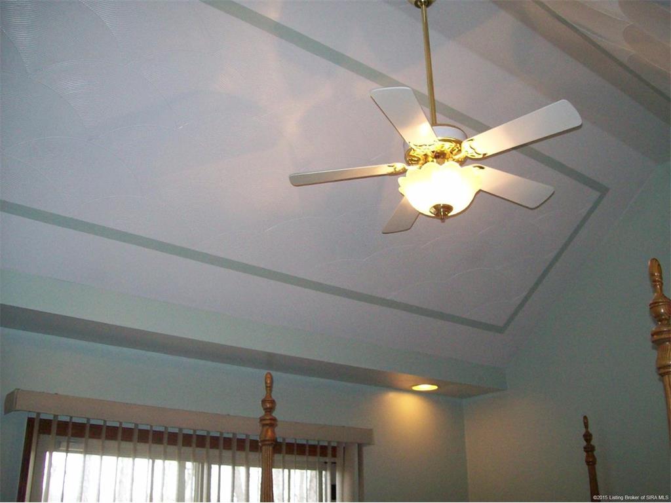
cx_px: 336
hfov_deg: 51.4
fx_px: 698
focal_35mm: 36
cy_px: 252
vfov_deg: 39.7
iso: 200
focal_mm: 6
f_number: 2.7
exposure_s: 1/64
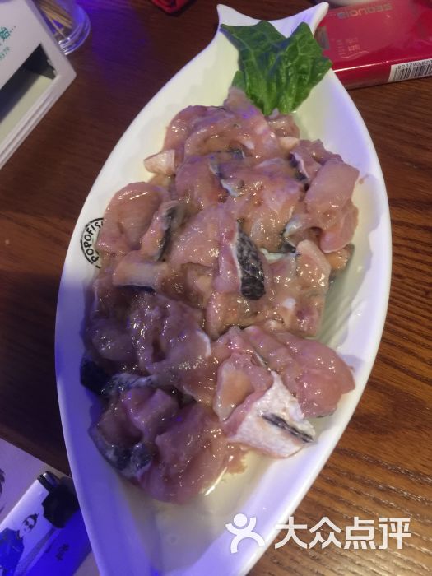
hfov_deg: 48.2
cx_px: 216
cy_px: 288
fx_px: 483
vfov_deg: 61.7
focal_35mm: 29
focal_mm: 4.15
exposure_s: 1/10
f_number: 2.2
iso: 125
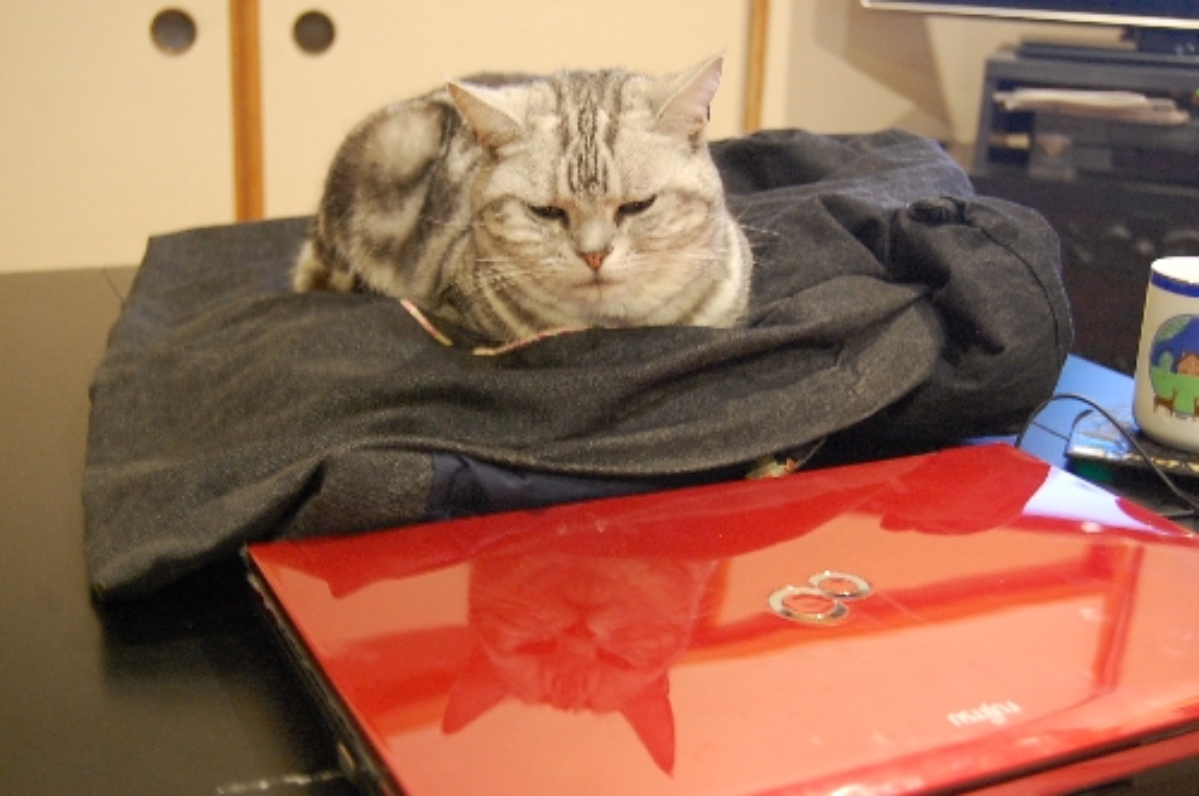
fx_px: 1547
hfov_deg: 42.4
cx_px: 600
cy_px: 398
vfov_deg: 28.9
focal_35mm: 46
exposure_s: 1/2.5
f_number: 4.5
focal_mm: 31
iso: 1600
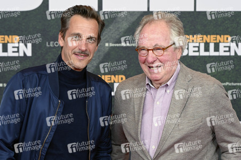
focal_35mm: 77
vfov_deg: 17.7
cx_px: 120
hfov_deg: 26.3
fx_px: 515
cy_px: 80
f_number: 6.3
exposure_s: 1/200
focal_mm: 77
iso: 1000
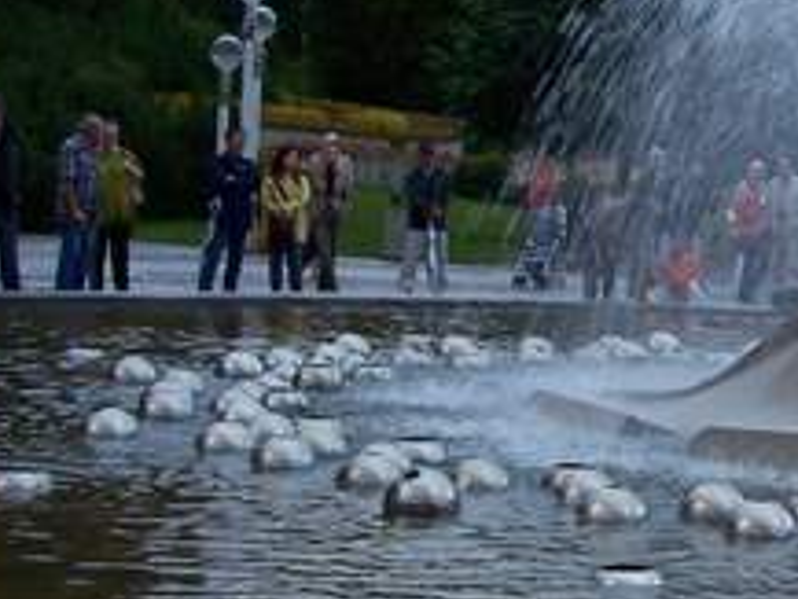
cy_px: 268
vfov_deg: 13.6
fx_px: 2514
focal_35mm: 109
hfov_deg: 17.1
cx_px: 1008
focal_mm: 7.8
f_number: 2.8
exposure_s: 1/30
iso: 200
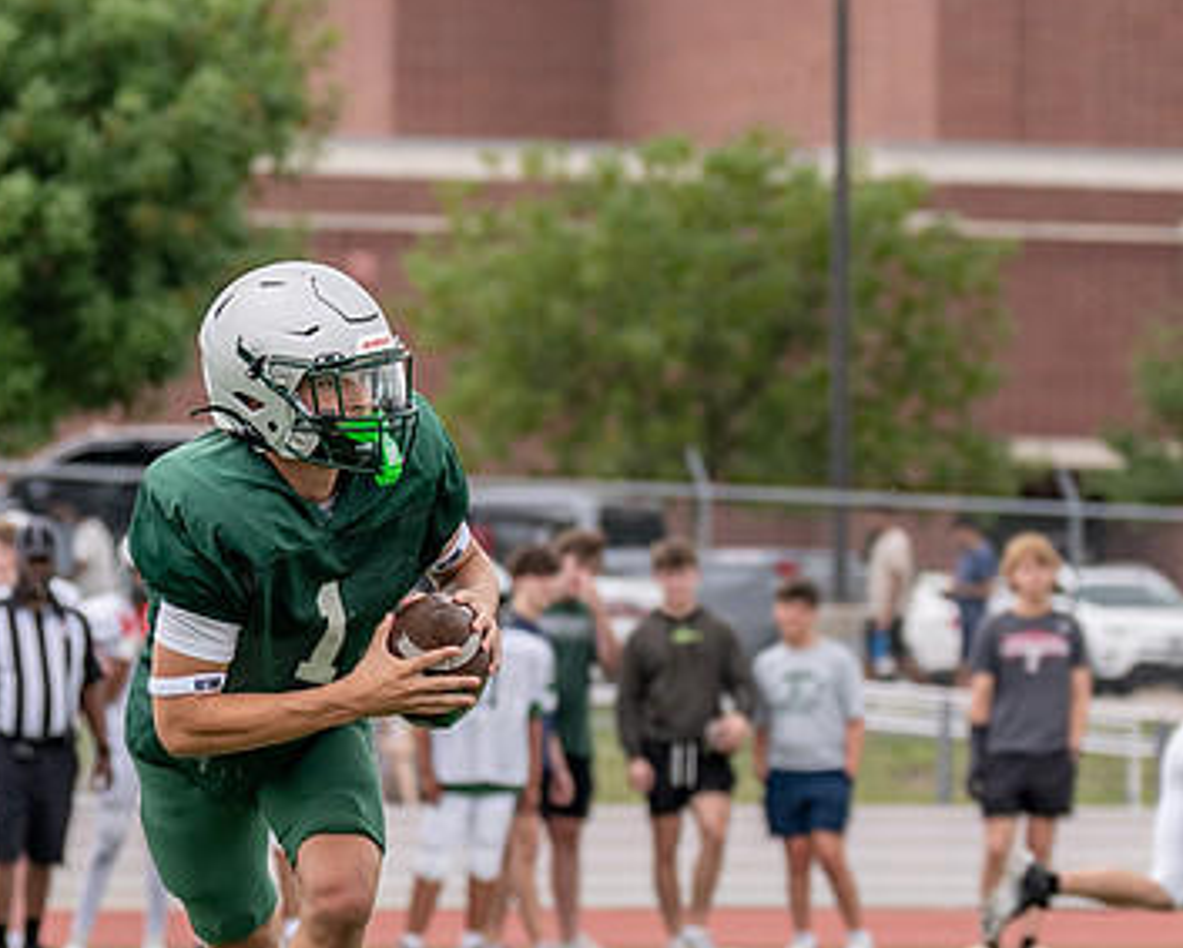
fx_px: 8410
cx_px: 543
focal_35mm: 240
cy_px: 581
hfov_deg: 8.0
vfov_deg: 6.5
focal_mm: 88
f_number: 2.8
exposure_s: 1/2500
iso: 250
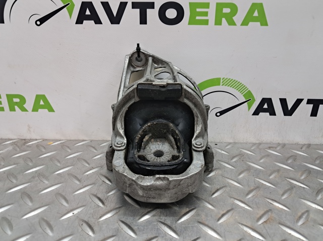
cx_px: 162
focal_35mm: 27
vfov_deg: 51.3
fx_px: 252
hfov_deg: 65.4
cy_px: 120
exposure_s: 1/50
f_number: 1.8
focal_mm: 4
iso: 125
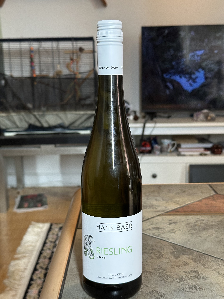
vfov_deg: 39.7
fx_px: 414
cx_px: 112
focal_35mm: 48
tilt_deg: -9.1
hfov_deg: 30.3
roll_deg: -0.2
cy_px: 150
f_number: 1.78
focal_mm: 6.86
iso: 250
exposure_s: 1/40
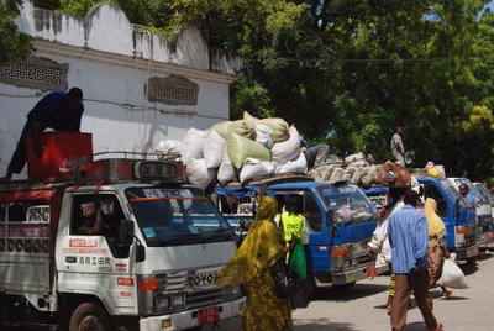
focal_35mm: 52
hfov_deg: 37.8
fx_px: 721
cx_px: 247
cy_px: 166
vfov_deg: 25.8
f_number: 10
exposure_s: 1/320
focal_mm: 35
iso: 250
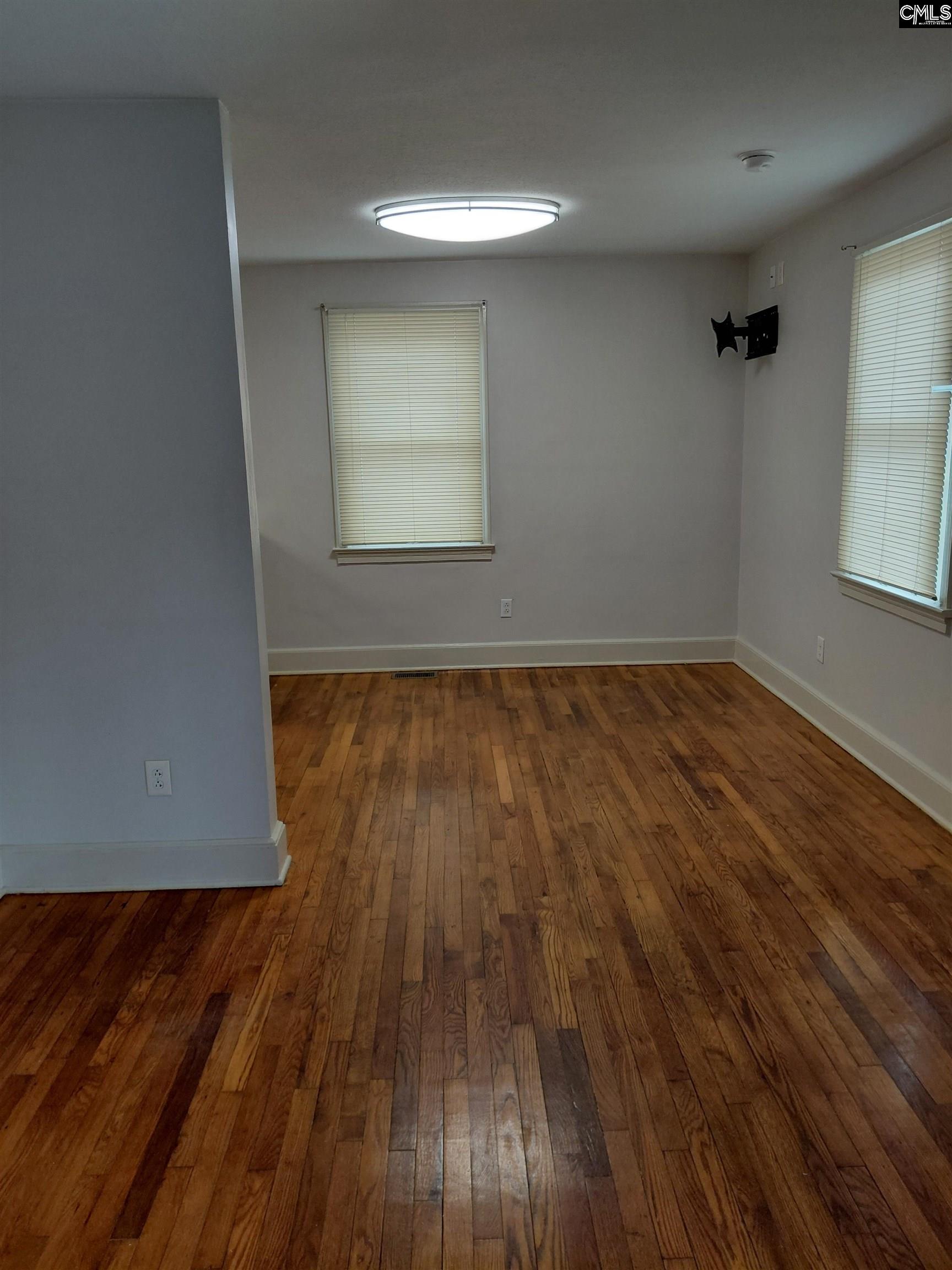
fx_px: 917
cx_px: 476
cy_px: 635
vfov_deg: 69.4
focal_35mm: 25
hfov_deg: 54.9
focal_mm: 4.69
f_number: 1.8
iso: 250
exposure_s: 1/120
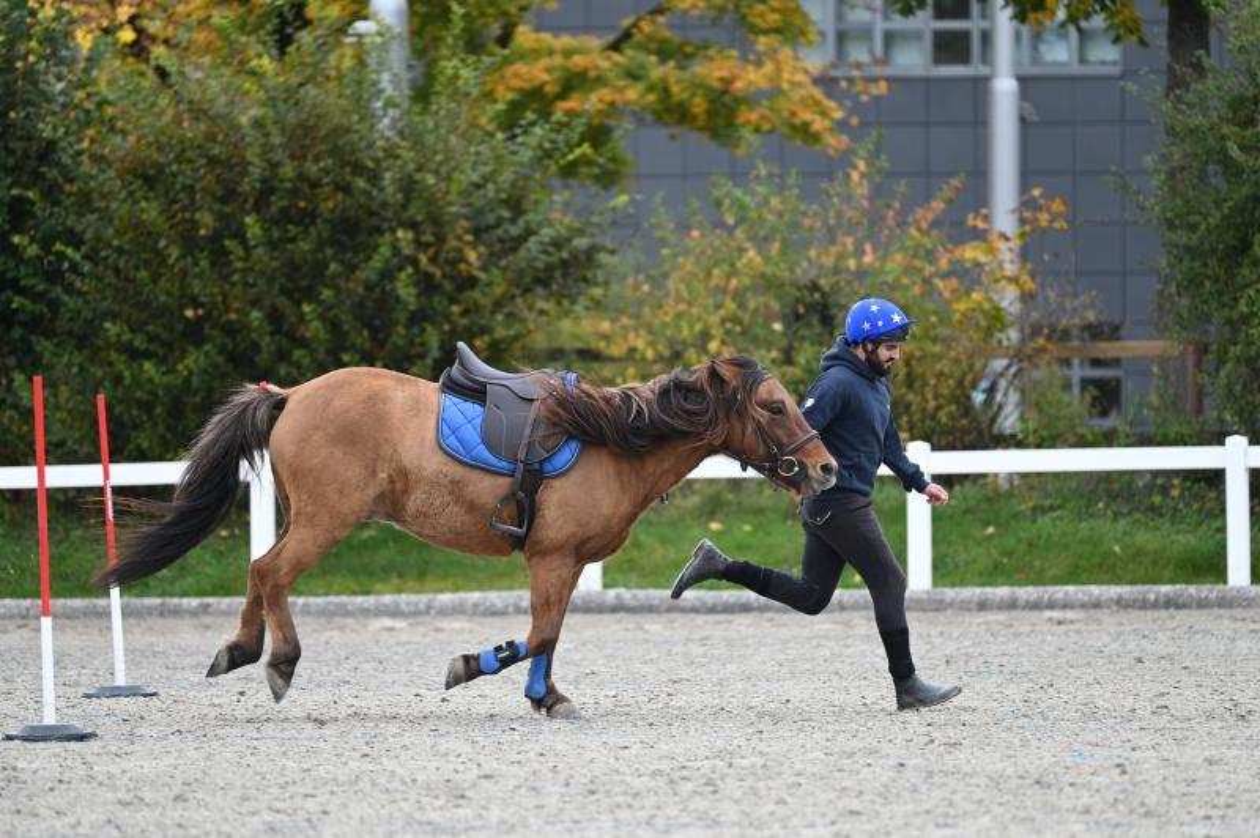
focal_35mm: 290
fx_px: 10141
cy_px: 419
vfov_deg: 4.7
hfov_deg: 7.1
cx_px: 630
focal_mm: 290
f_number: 5.3
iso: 1400
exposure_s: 1/800
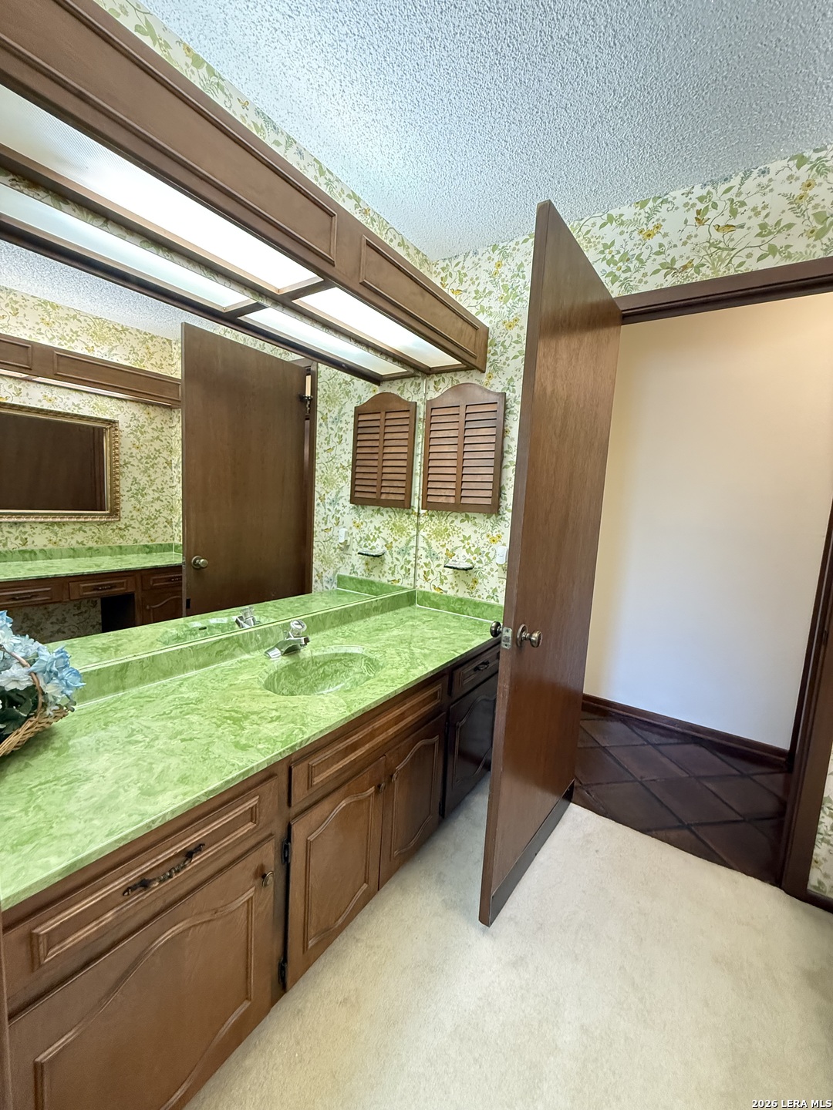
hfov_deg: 85.7
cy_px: 555
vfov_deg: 102.1
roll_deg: -3.7
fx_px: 449
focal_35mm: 14
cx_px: 416
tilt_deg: -7.0
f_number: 2.2
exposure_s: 1/60
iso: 640
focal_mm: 2.22
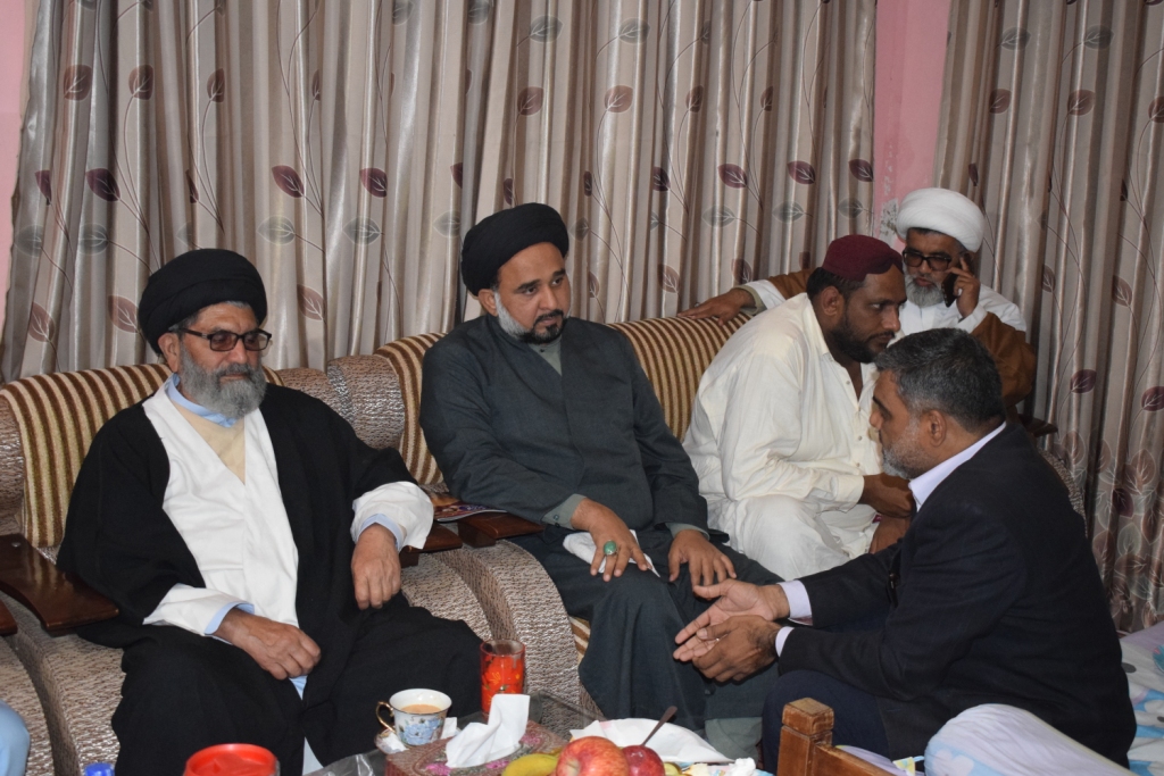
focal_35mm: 46
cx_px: 582
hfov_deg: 42.3
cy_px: 388
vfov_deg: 29.0
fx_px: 1504
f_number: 4.2
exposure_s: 1/60
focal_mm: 31
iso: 3200
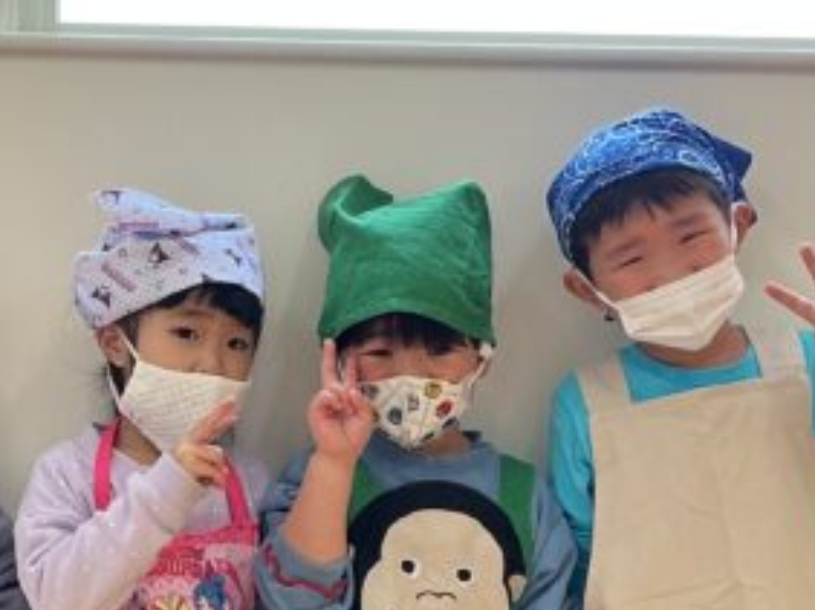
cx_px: 185
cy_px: 575
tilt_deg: -2.1
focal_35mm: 79
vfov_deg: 18.3
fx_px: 1858
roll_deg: -1.0
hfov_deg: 24.4
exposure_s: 1/120
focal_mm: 3
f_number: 1.8
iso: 32
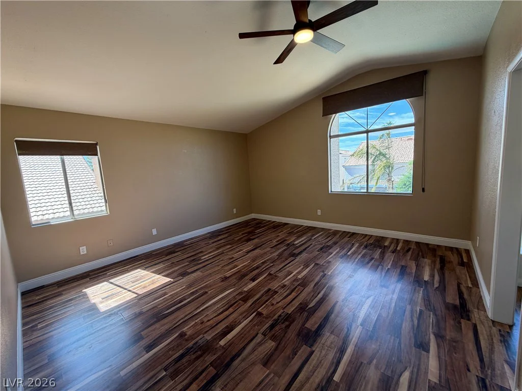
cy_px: 196
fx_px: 211
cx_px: 261
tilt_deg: -6.7
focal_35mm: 14
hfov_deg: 102.1
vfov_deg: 85.7
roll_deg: +3.6
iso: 80
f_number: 2.2
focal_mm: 2.22
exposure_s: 1/117
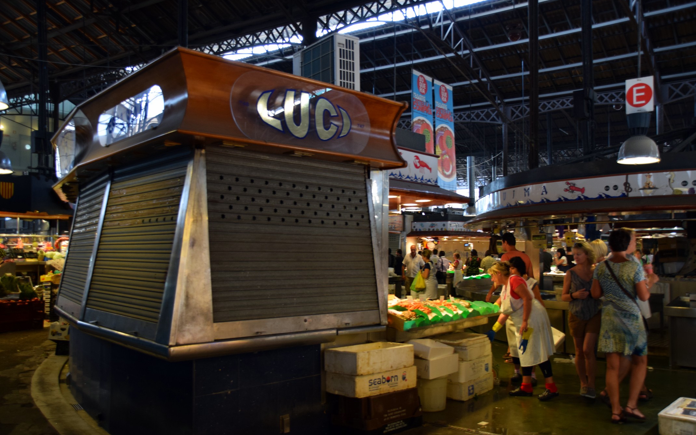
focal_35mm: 34
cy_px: 230
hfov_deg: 56.7
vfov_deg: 37.2
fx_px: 645
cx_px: 351
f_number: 4
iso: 500
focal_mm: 22
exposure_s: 1/60
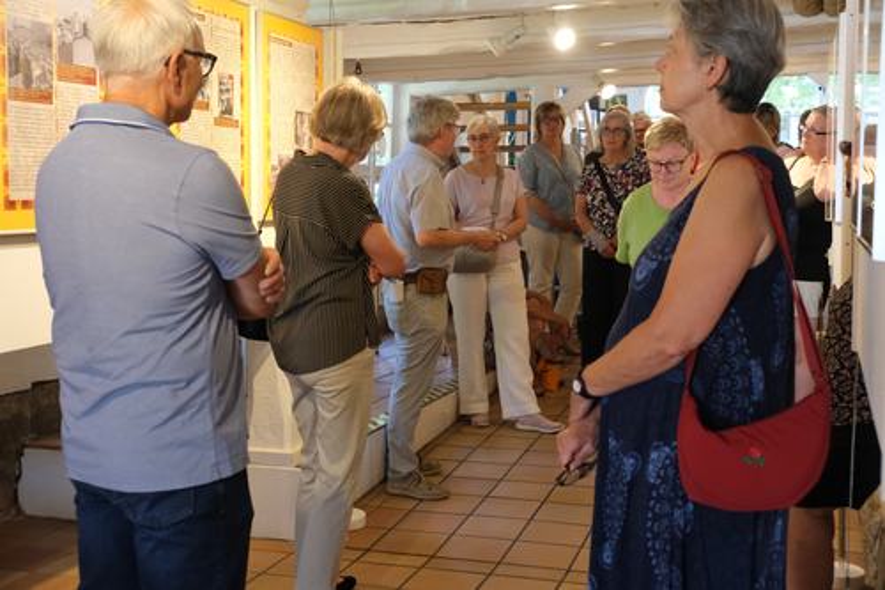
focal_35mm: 44
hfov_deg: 44.5
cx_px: 442
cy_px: 295
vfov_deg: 30.5
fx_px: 1081
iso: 5000
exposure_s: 1/200
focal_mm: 29.3
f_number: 5.6
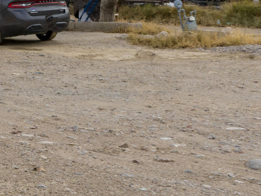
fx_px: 814
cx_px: -137
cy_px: 2
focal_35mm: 108
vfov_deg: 13.5
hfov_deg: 16.5
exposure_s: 1/500
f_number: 11
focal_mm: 28
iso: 100
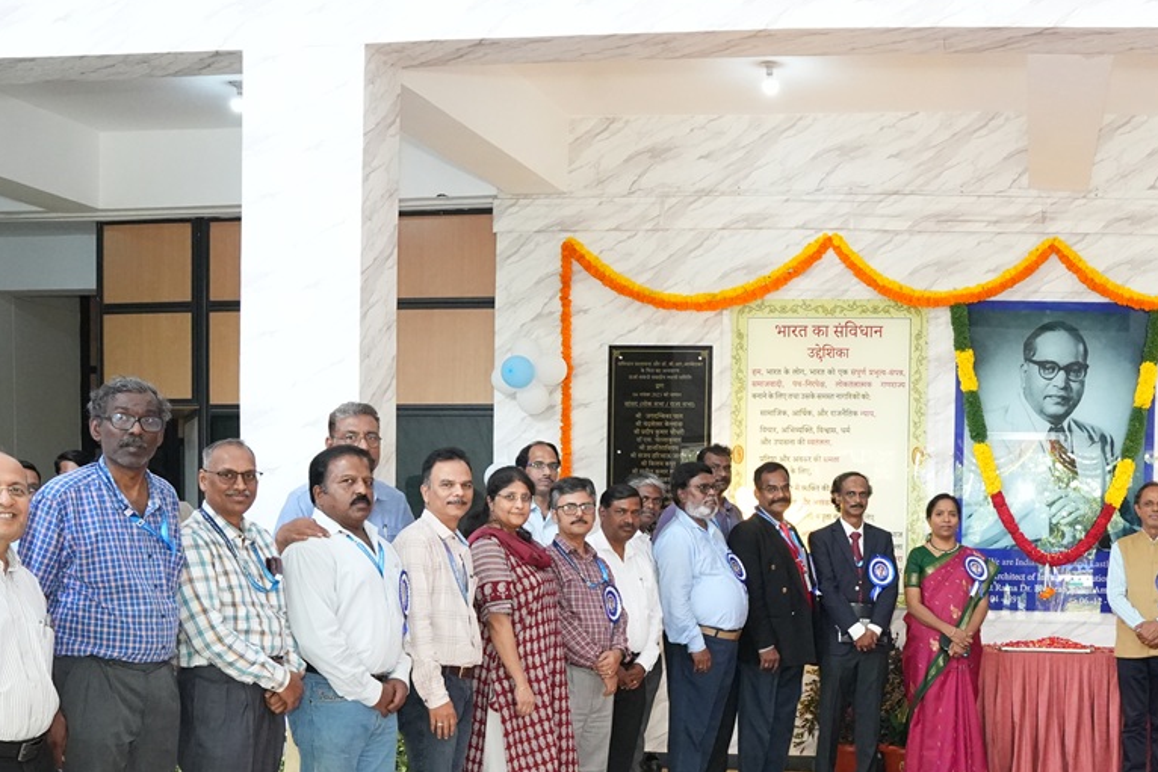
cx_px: 934
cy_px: 638
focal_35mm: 47
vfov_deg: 28.0
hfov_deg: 40.1
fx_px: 1512
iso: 6400
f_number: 6.3
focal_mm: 24
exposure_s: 1/160
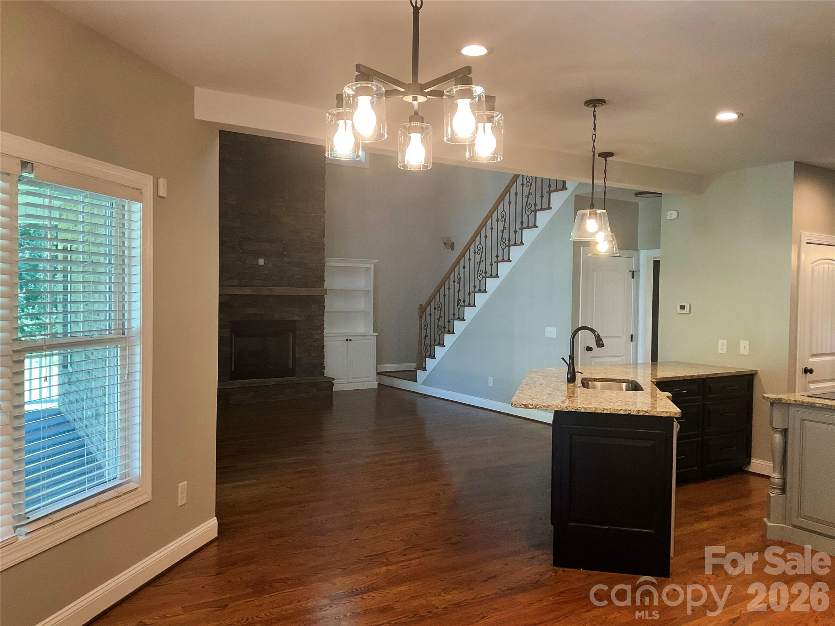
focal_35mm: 29
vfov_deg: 48.2
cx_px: 418
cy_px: 313
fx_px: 700
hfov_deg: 61.7
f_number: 1.8
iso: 100
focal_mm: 3
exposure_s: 1/60
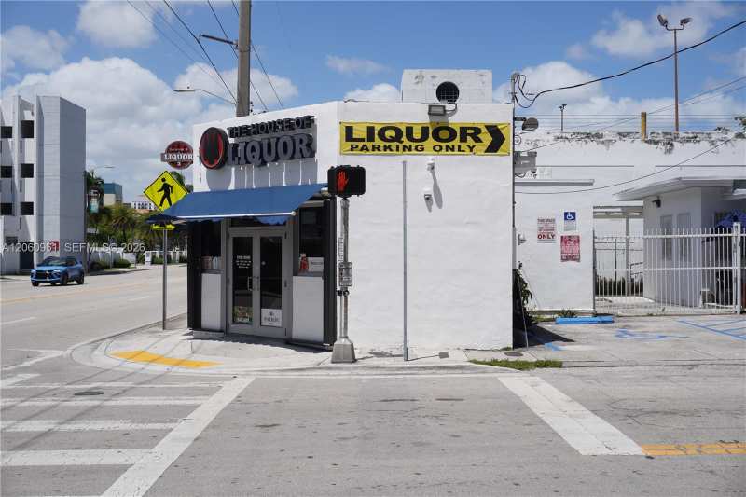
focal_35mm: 40
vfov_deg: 33.0
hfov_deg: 47.9
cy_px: 248
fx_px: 839
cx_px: 373
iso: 50
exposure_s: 1/200
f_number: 9
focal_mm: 27
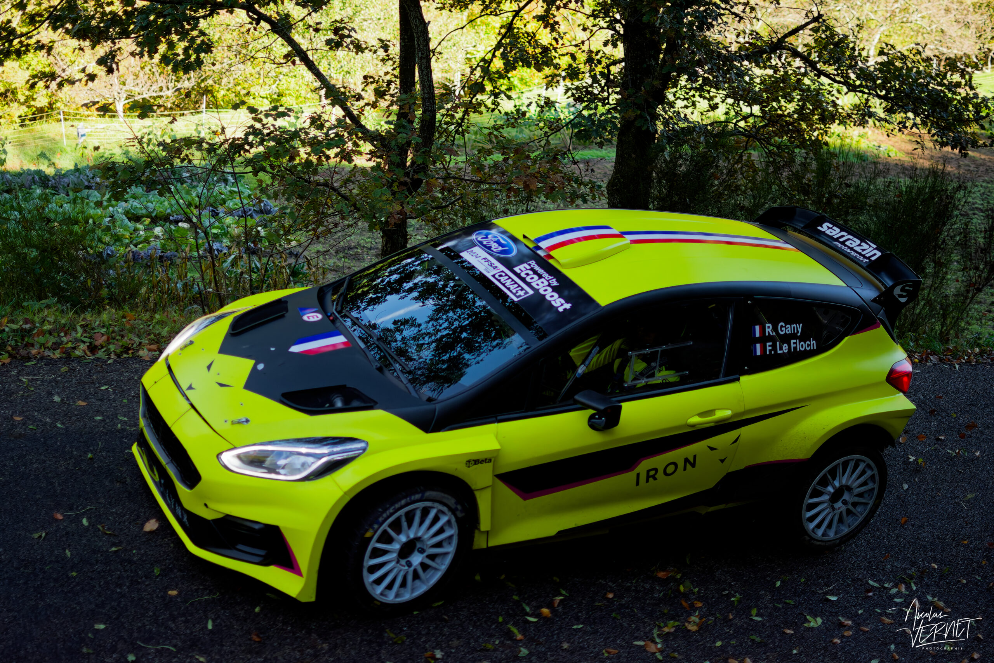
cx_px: 497
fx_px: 1450
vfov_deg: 25.8
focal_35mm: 52
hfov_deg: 37.8
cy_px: 332
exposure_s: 1/6400
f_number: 1.8
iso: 2800
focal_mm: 35
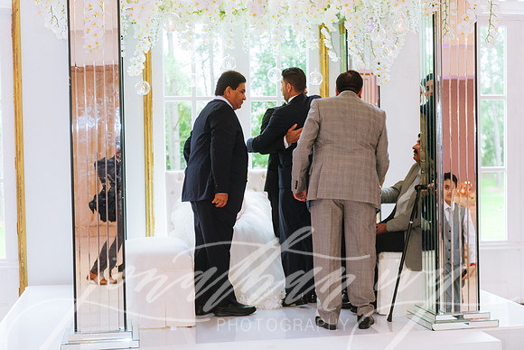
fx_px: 757
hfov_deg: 38.2
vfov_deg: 26.0
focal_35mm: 52
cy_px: 175
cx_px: 262
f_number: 2.8
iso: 1250
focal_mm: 52
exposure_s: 1/200
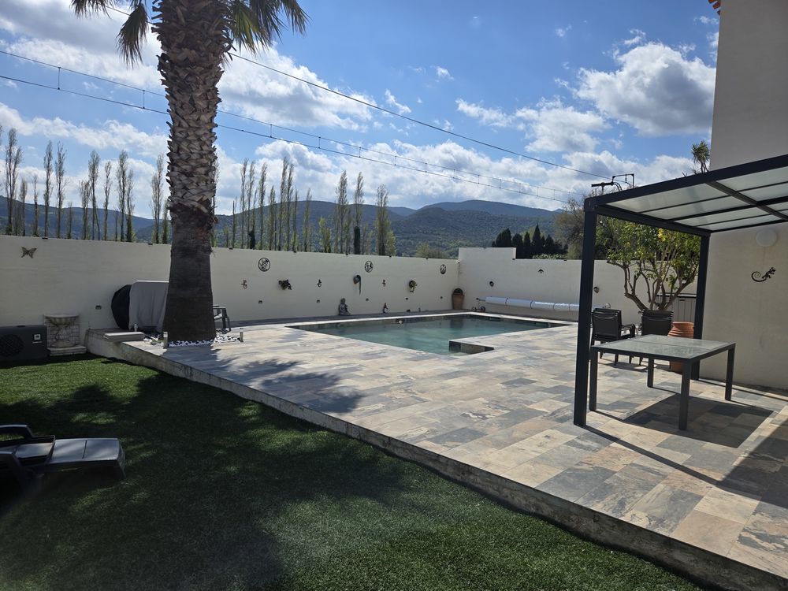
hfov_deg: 73.9
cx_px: 394
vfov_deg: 58.9
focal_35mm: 23
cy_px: 296
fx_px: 524
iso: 25
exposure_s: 1/3327
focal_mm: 5.4
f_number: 1.8
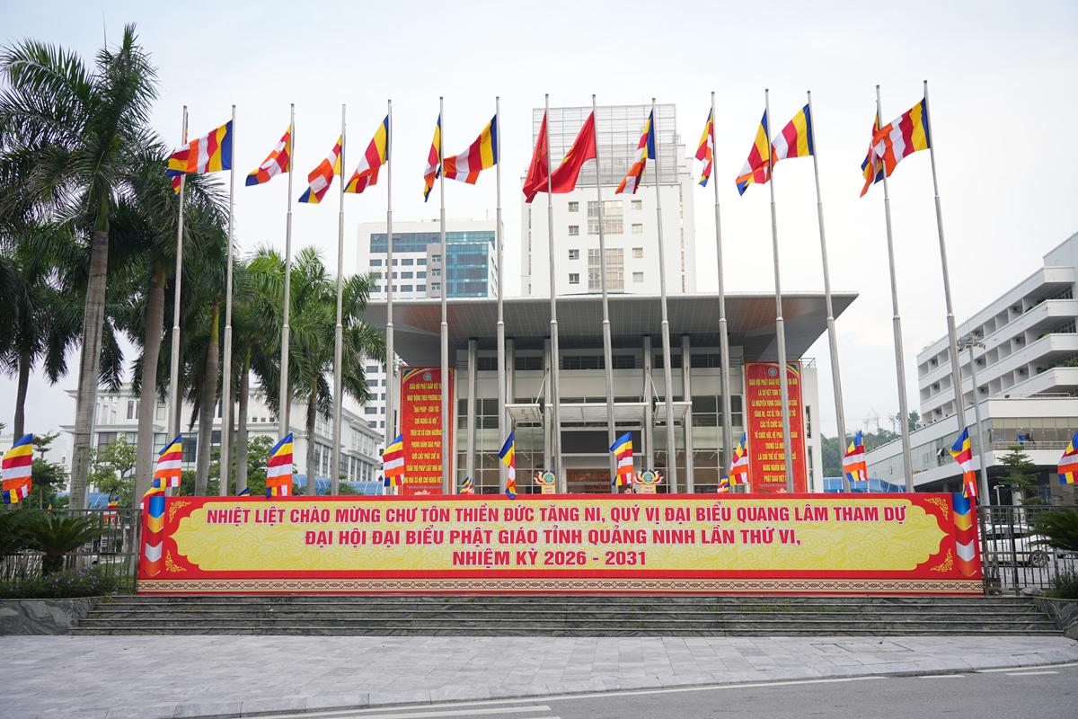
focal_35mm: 33
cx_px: 539
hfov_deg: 57.2
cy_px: 360
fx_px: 988
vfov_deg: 40.0
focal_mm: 33
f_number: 4
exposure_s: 1/320
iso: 200
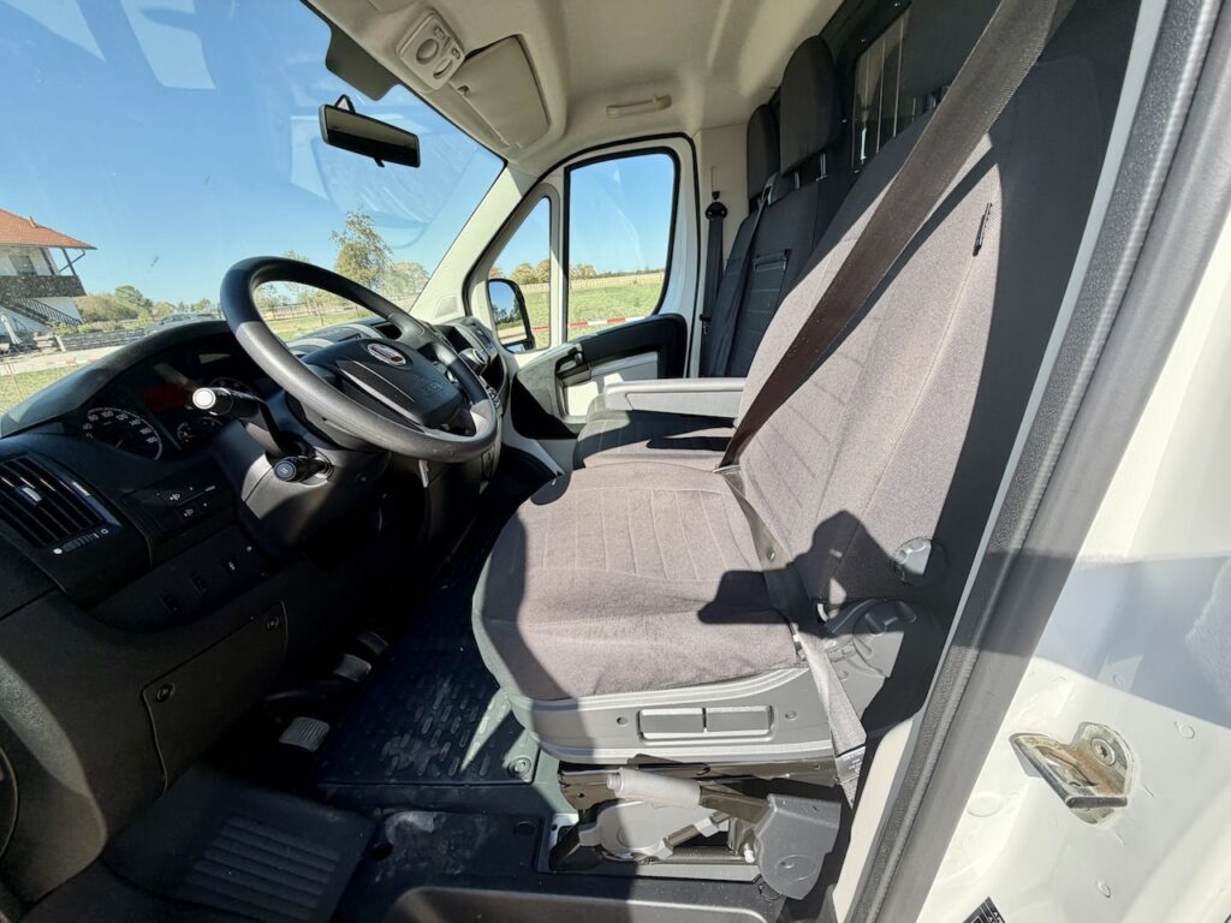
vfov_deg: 85.7
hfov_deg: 102.1
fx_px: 498
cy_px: 462
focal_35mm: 14
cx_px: 616
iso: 50
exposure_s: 1/502
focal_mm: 2.22
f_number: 2.2
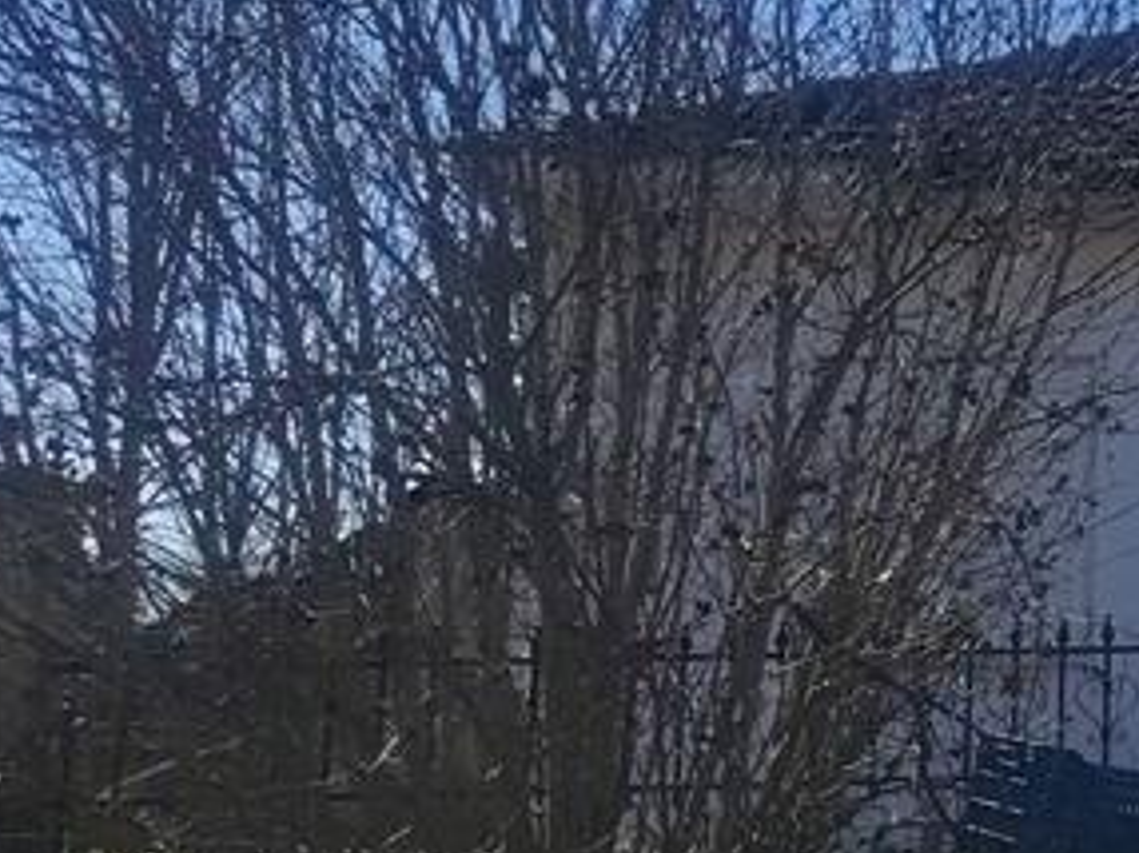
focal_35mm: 86
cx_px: 1784
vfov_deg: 17.1
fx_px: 2827
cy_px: 243
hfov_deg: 19.4
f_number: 1.8
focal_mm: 5.56
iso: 100
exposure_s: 1/5218
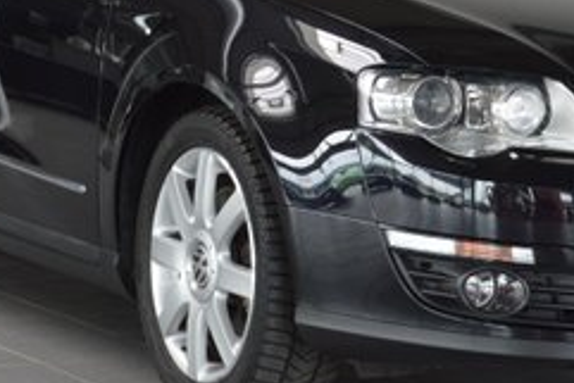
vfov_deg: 8.2
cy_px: 76
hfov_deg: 12.3
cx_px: 388
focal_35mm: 167
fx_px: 2664
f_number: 4.8
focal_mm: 42
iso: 400
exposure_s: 1/100
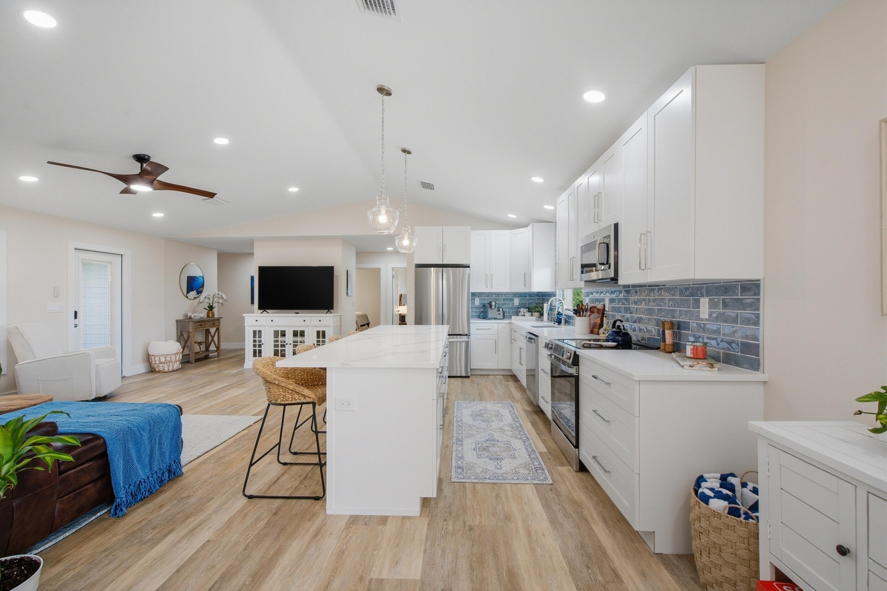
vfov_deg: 73.7
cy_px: 296
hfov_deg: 96.7
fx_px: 394
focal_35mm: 16
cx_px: 444
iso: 800
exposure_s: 1/500
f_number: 8
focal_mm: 16
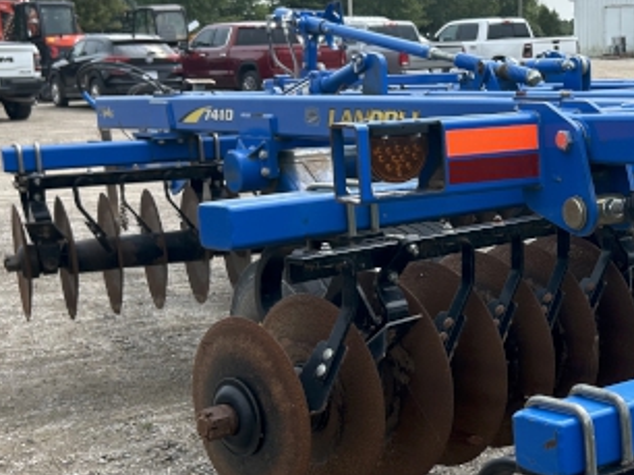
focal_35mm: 68
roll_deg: -0.6
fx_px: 1244
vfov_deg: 21.6
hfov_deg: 26.9
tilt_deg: -9.3
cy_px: 278
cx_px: 640
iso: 50
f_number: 1.5
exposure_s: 1/3077
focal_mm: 5.7
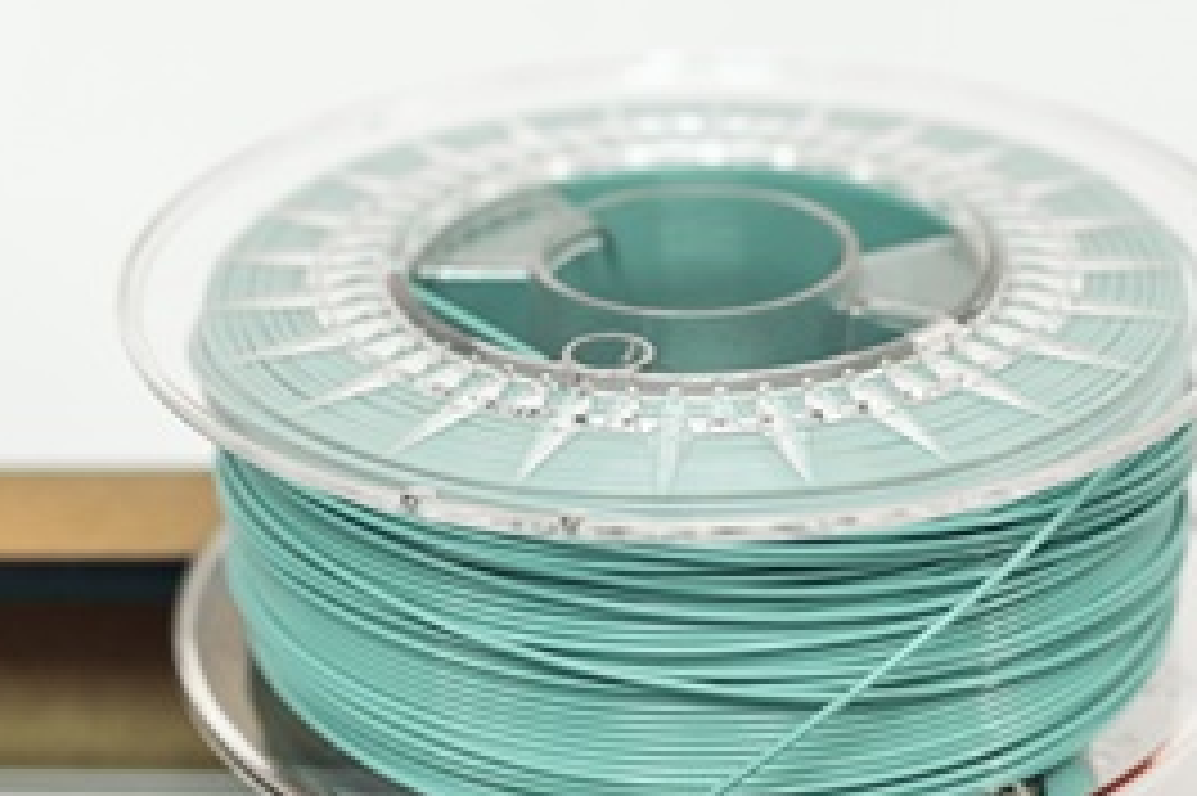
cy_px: 872
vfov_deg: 16.7
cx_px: 788
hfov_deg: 25.6
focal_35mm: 79
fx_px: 2625
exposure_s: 1/320
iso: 1000
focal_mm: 35
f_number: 2.2
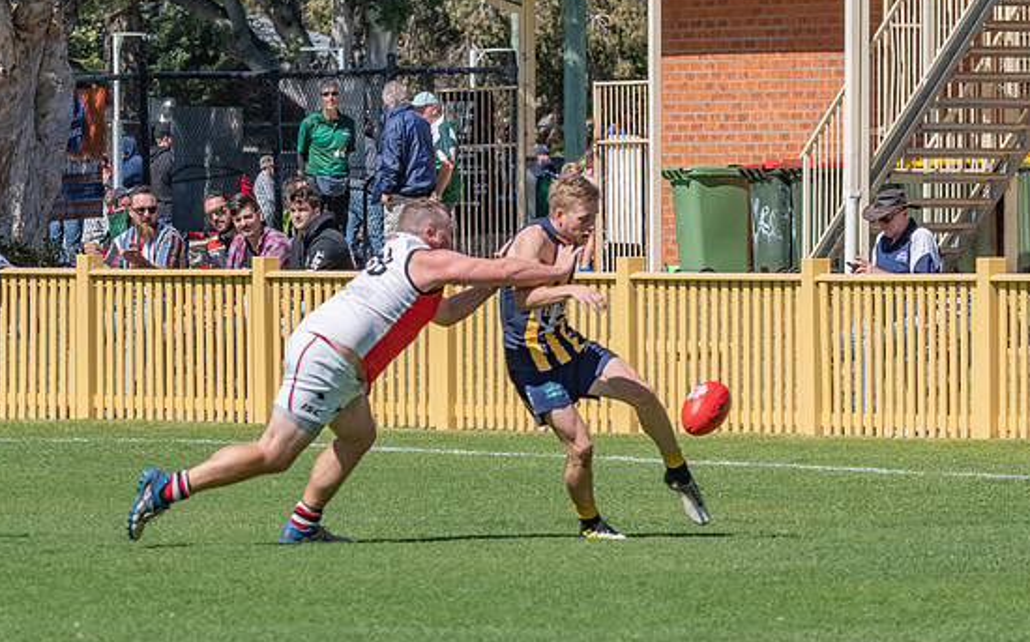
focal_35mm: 451
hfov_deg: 4.7
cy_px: 349
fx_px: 12652
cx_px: 458
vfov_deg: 2.9
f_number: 13
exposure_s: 1/2500
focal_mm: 250
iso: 800
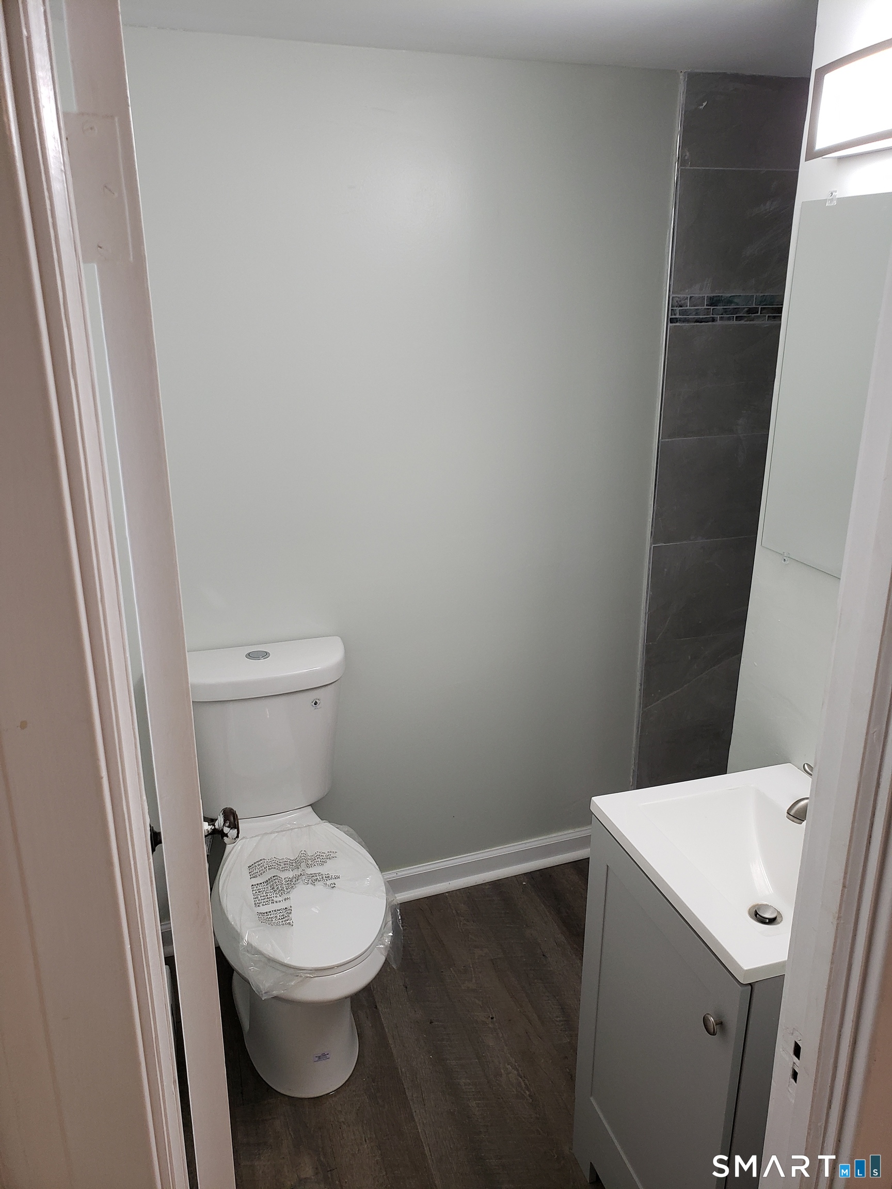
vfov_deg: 67.3
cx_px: 446
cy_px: 594
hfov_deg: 53.1
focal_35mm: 26
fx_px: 893
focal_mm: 4.3
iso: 160
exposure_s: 1/60
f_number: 2.4
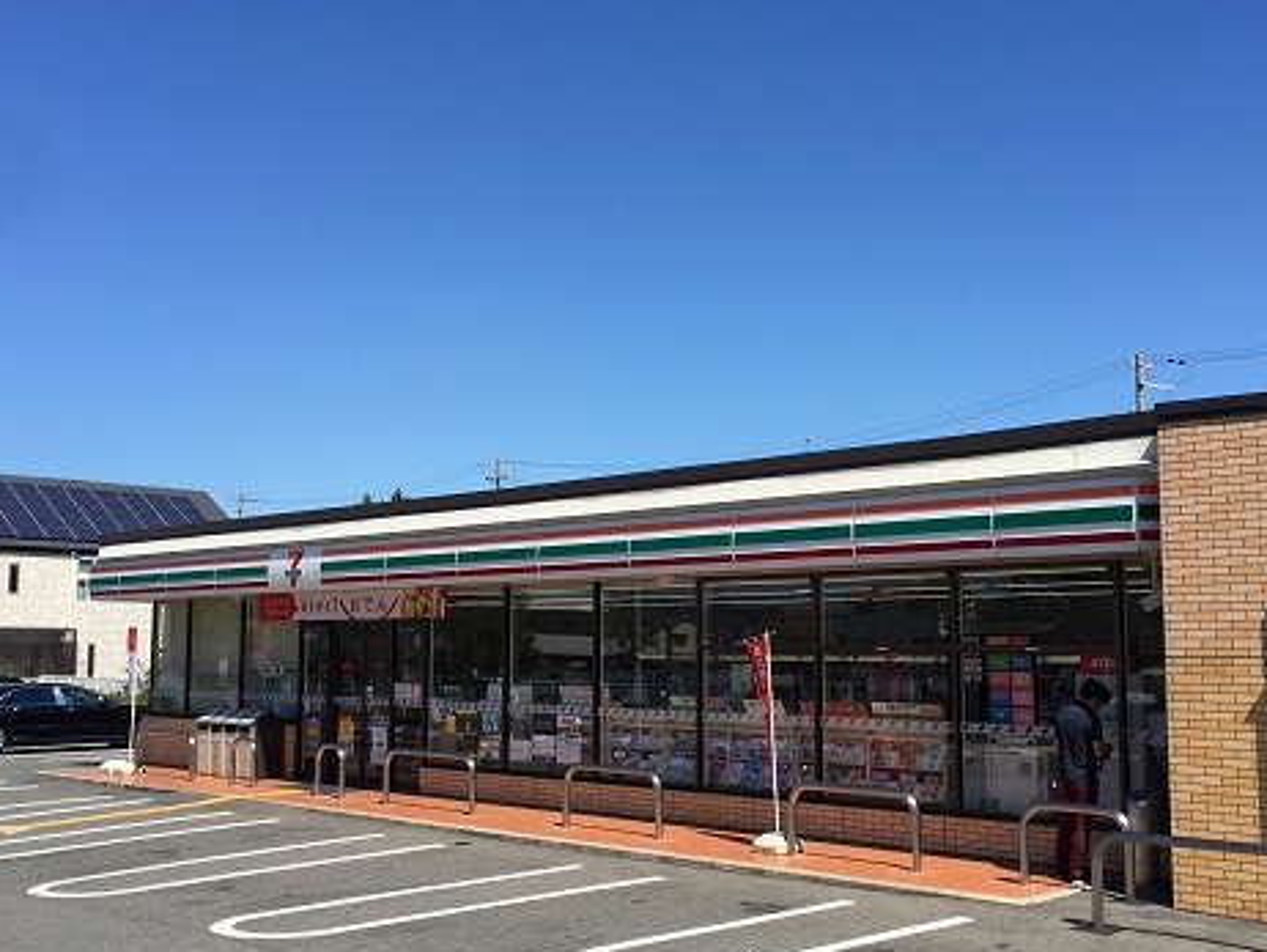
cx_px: 649
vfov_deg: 35.1
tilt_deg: +4.5
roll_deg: -2.3
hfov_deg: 45.7
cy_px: 538
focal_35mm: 41
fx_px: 1501
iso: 32
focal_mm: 4.15
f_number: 2.2
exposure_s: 1/2198
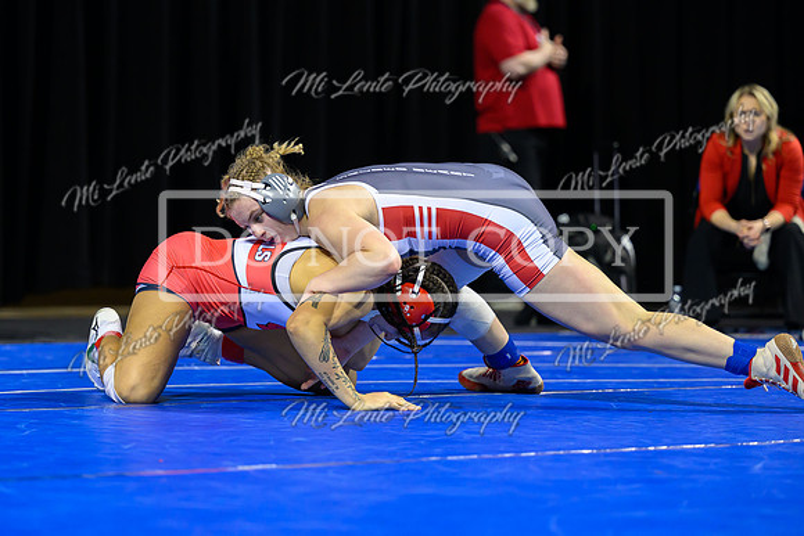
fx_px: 3478
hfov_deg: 13.2
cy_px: 275
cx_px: 380
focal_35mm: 156
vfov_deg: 8.8
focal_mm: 125
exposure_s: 1/800
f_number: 2.8
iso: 2000
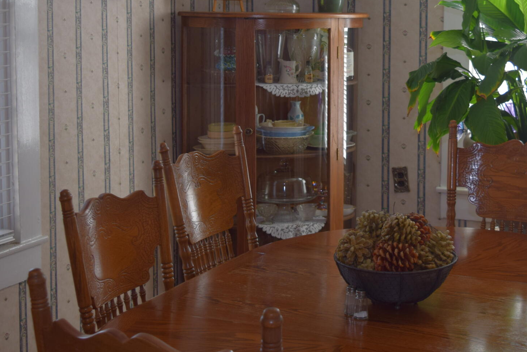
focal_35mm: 68
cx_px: 343
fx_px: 995
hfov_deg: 29.5
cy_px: 103
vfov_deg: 19.9
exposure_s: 1/80
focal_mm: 22
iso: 200
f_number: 3.8
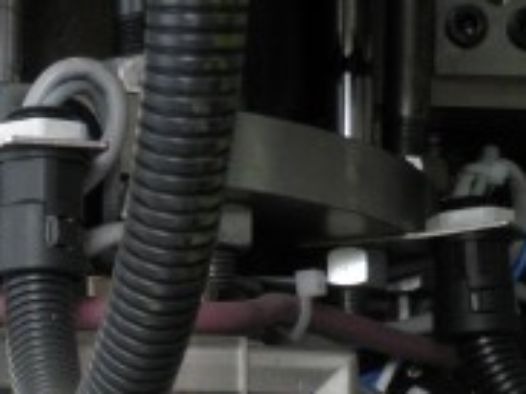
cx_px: -241
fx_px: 1913
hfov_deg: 14.7
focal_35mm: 126
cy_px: 472
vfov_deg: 11.5
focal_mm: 6.4
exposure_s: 1/15
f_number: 3.1
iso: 160
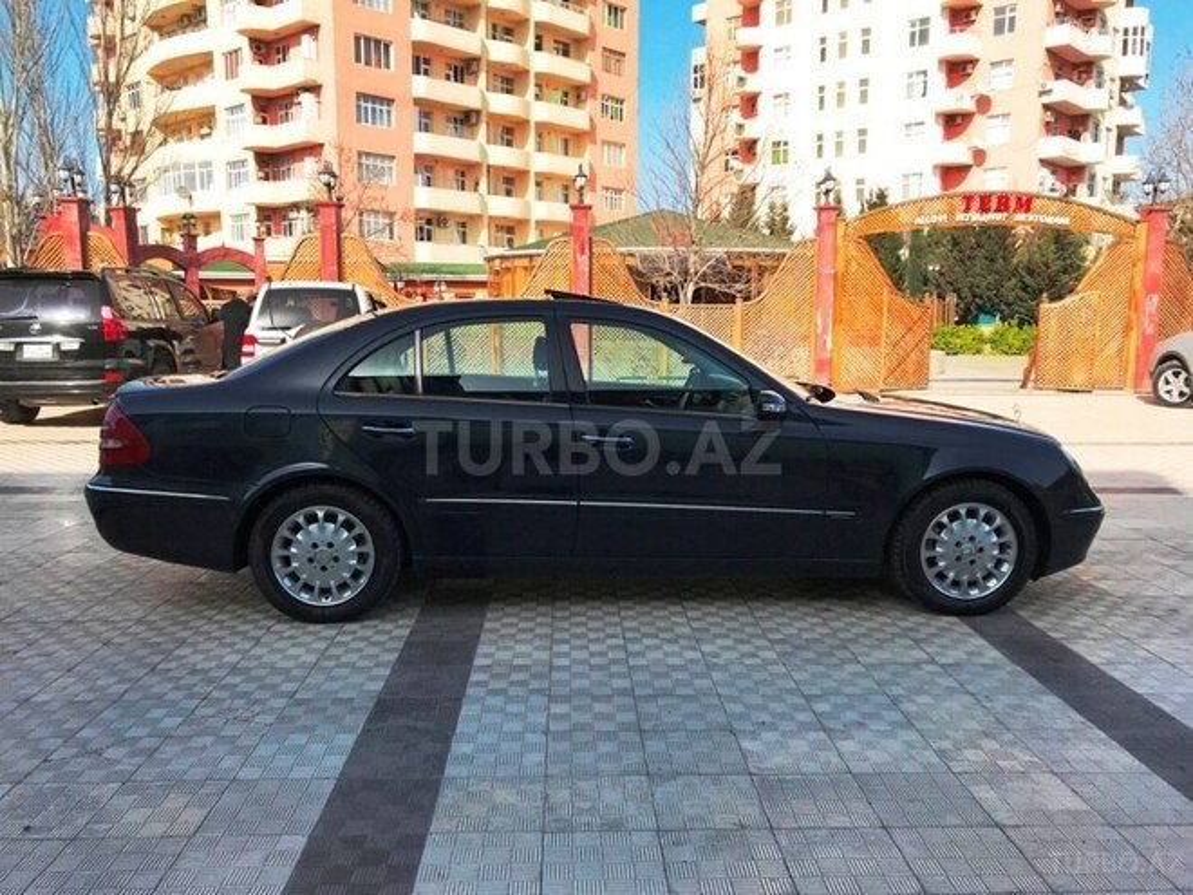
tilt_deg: -8.5
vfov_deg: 49.7
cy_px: 448
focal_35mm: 28
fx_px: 965
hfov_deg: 63.4
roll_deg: +1.0
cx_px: 596
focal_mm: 3.99
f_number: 1.8
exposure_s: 1/1953
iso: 20
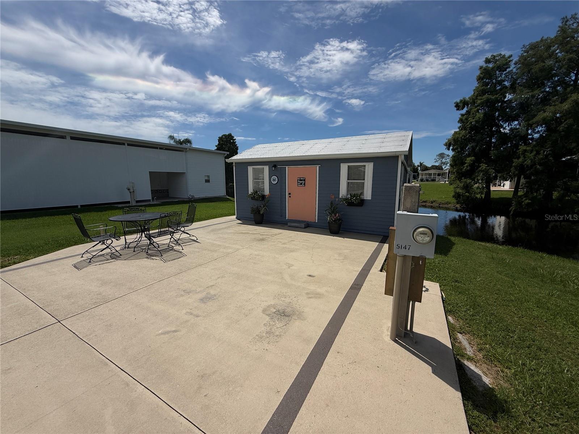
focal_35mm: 14
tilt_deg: -9.3
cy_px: 217
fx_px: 234
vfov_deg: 85.7
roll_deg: +0.0
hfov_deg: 102.1
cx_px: 290
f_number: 2.2
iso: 50
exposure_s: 1/6173
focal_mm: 2.22
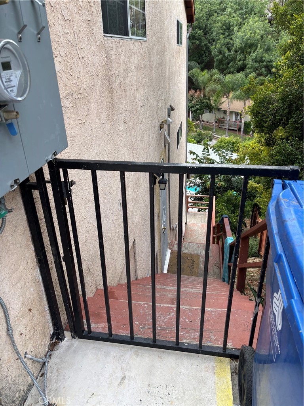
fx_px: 304
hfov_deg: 53.1
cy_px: 203
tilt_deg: -26.1
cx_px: 152
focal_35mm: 26
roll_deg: +2.4
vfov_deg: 67.3
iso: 50
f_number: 1.6
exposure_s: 1/711
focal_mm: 5.96
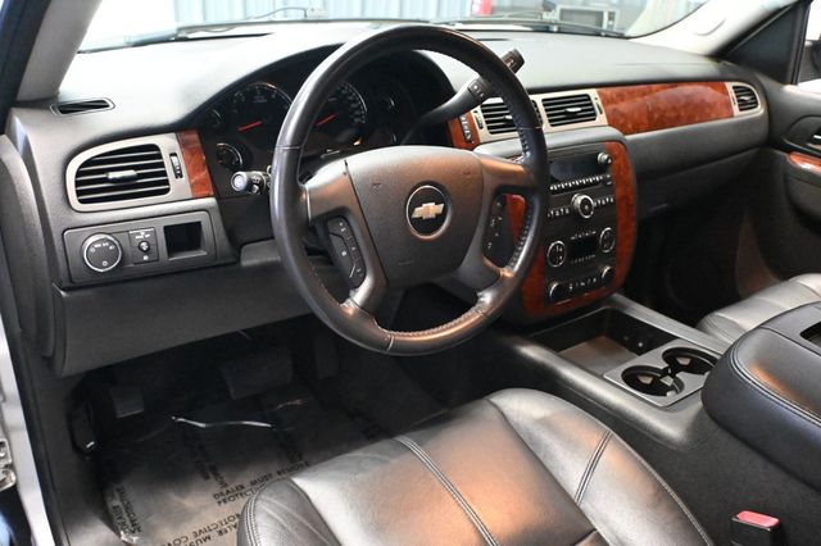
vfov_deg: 43.6
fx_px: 684
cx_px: 410
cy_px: 273
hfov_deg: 62.0
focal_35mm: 30
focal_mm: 20
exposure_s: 1/50
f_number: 3.8
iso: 12800
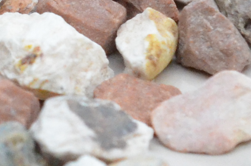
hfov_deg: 4.4
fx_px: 3181
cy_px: -41
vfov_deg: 3.0
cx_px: -282
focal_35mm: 457
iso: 4000
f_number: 6.3
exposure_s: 1/1000
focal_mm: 40
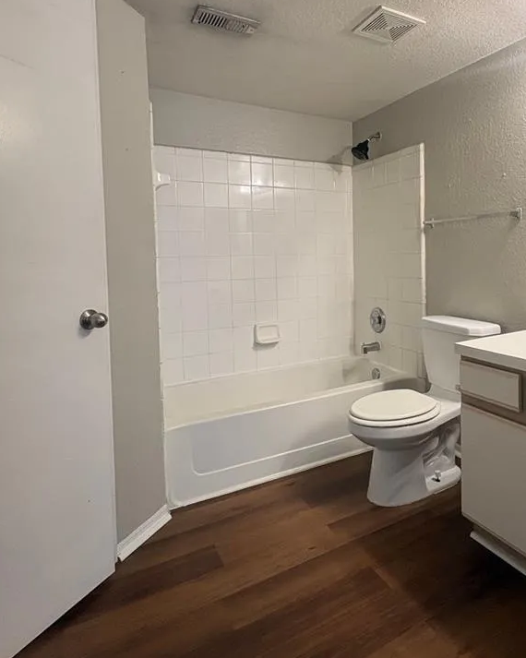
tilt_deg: -2.8
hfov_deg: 59.1
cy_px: 276
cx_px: 362
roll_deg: +0.8
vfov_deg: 72.1
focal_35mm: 23
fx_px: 448
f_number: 2.2
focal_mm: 2.22
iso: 250
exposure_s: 1/60
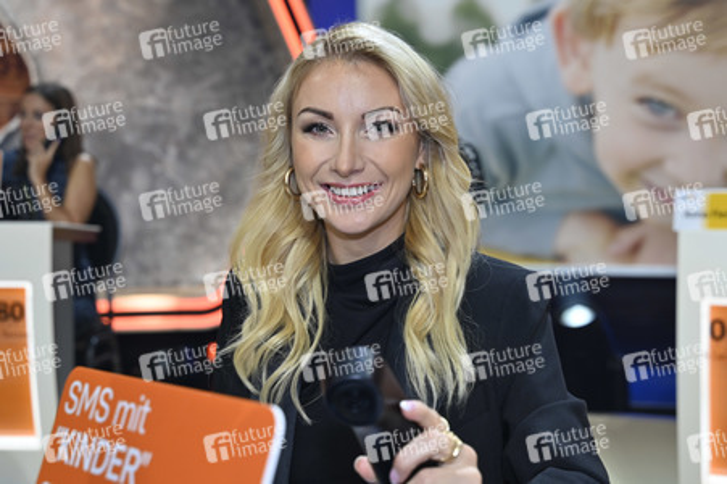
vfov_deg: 27.0
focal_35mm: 50
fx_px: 1009
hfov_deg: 39.6
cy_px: 242
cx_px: 364
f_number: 4
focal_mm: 50
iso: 1000
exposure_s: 1/200
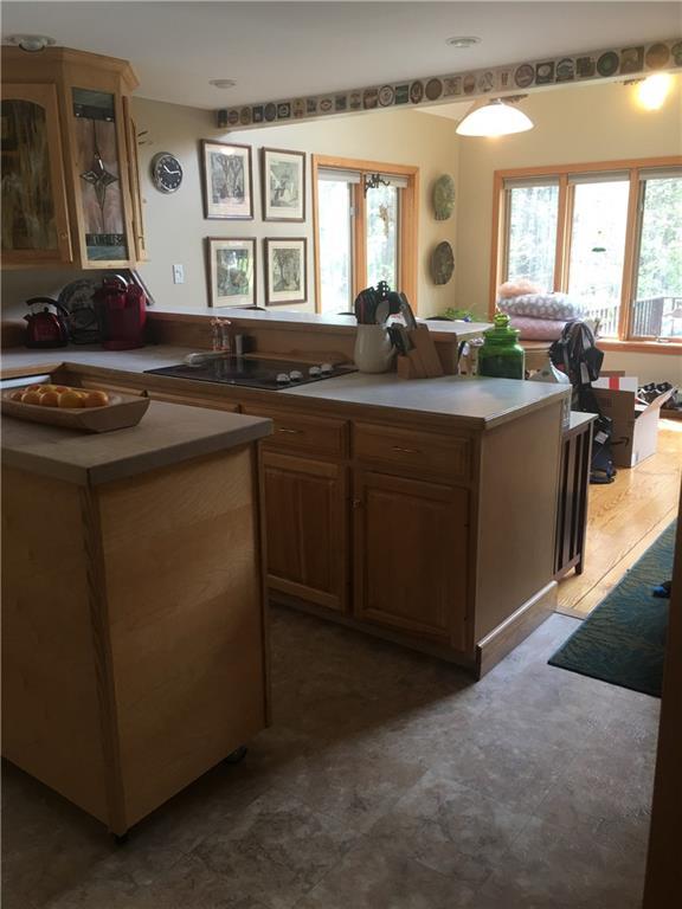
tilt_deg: -12.9
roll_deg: +0.7
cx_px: 341
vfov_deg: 61.7
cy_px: 454
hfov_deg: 48.2
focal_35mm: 29
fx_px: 762
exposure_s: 1/15
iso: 25
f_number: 2.2
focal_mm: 4.15
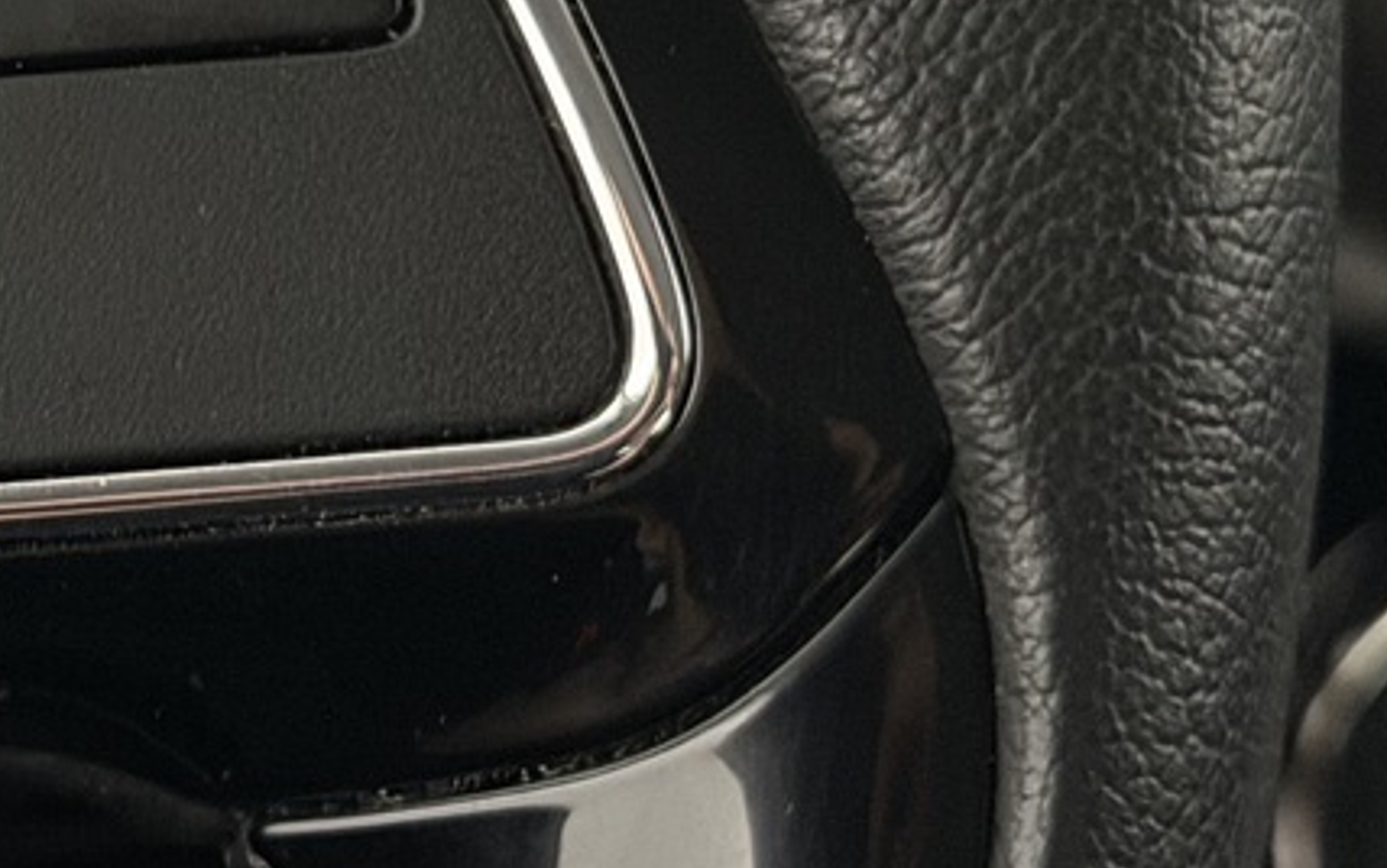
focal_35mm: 171
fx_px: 6467
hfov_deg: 11.9
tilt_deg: -24.4
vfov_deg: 7.6
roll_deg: -1.7
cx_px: -356
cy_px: -330
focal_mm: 6.76
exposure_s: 1/33
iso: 500
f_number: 1.78
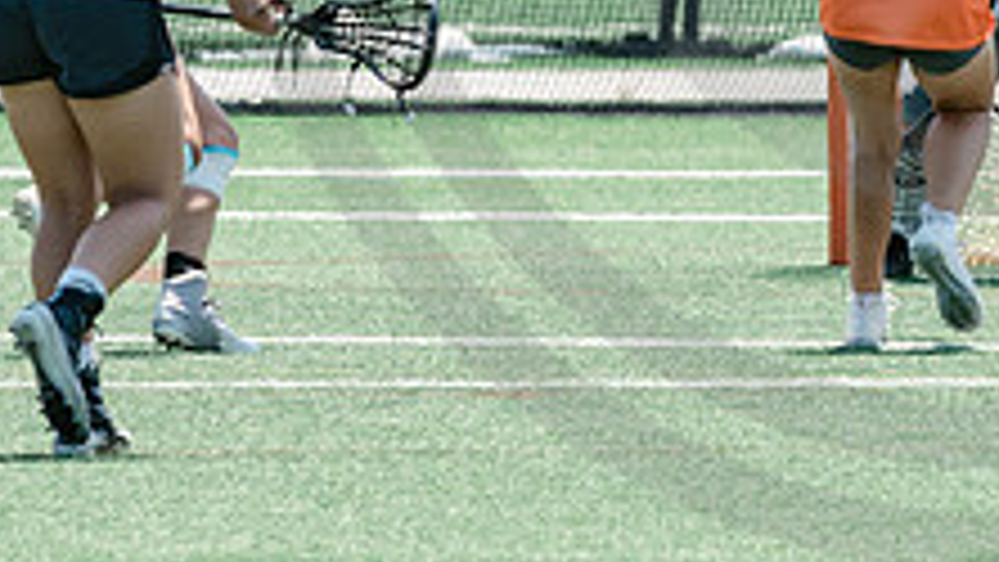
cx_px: 1105
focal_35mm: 1089
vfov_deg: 1.1
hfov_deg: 2.0
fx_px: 28854
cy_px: -192
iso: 400
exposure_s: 1/1600
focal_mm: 200
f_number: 5
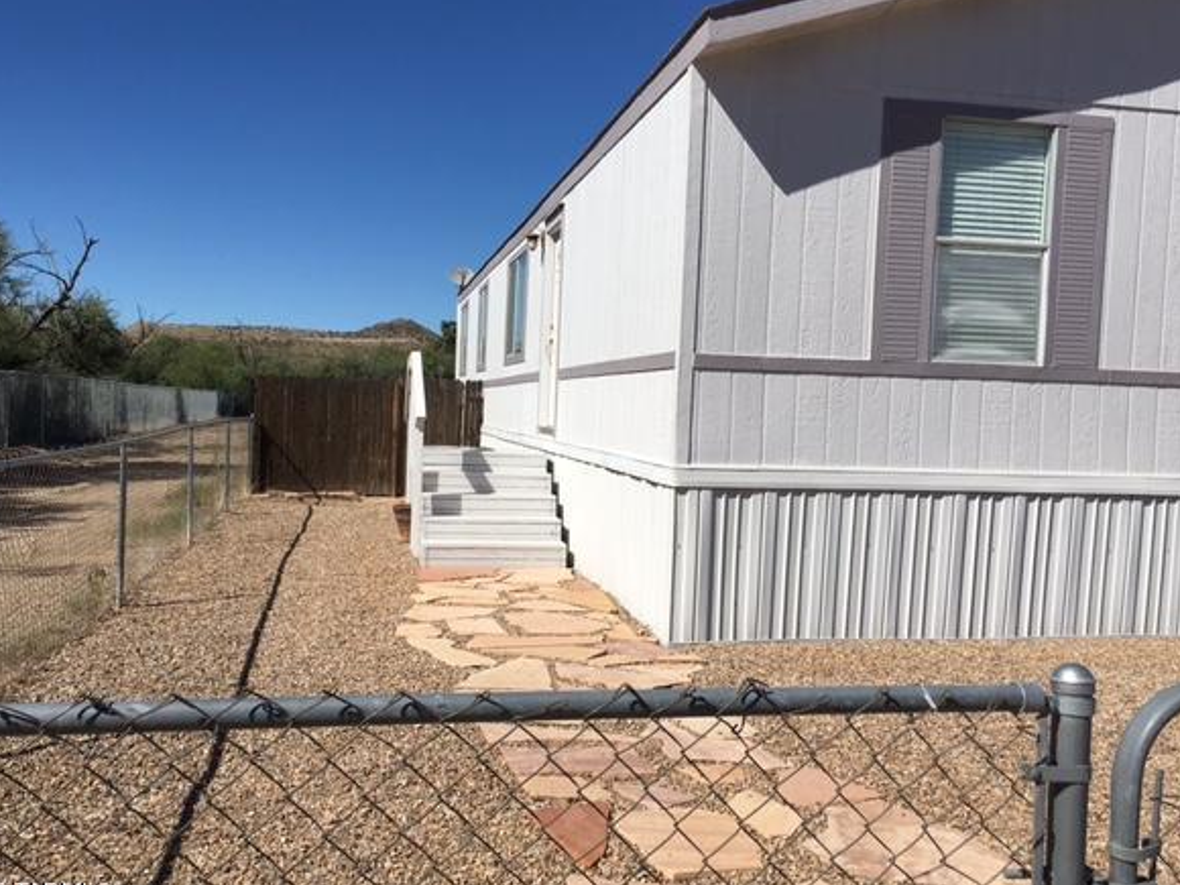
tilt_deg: -2.9
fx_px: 1091
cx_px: 572
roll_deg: -2.8
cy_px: 444
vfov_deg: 44.2
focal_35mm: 32
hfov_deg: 56.8
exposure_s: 1/3497
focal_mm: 4.15
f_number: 2.2
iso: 25
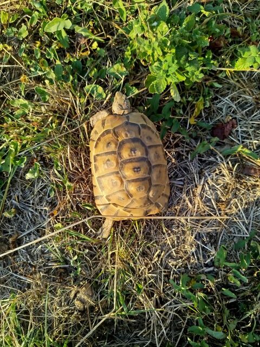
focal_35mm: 24
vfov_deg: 71.6
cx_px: 130
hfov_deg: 56.8
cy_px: 174
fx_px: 240
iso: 50
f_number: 1.7
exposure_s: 1/149
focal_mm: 5.31
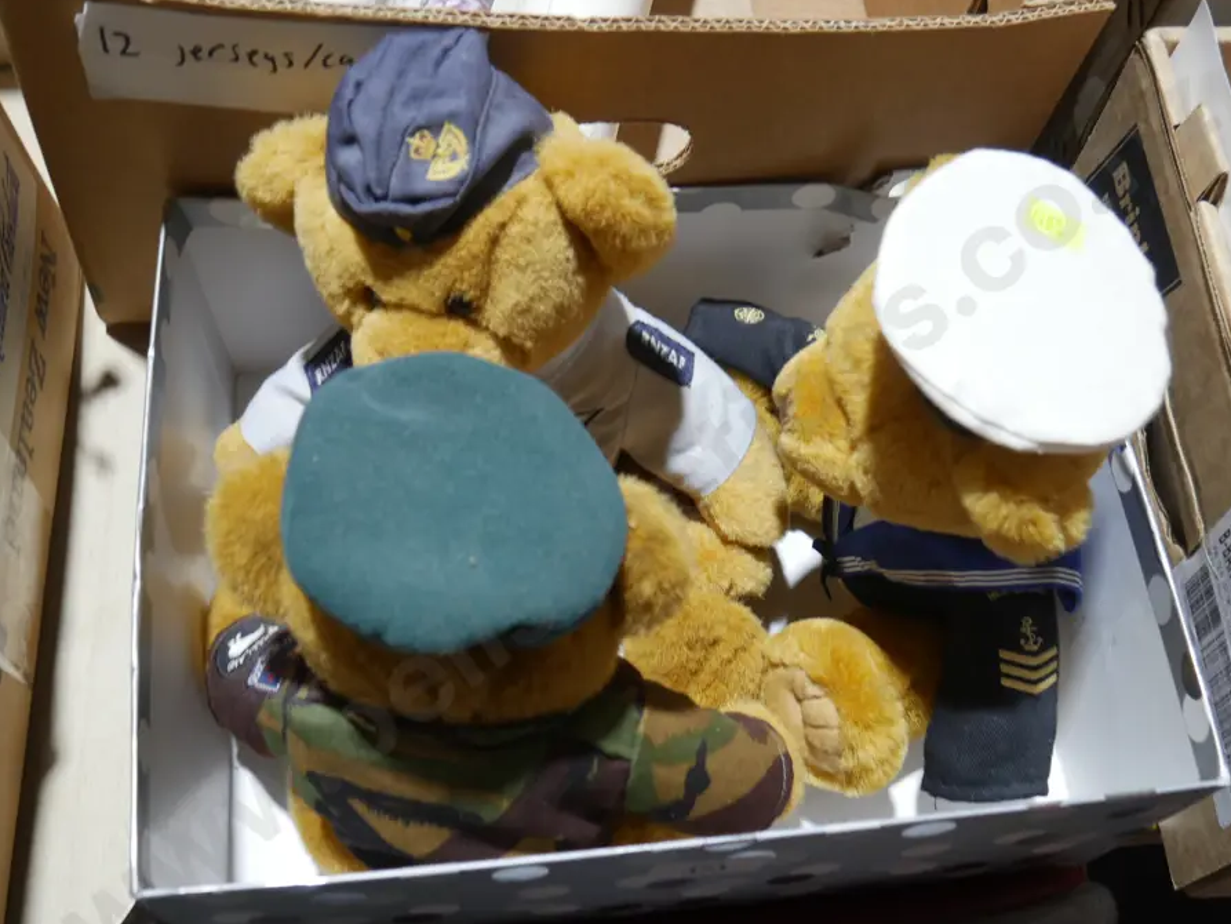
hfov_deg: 47.8
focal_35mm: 39
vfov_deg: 36.8
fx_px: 1387
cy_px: 523
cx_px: 640
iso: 320
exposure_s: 1/60
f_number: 4
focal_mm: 17
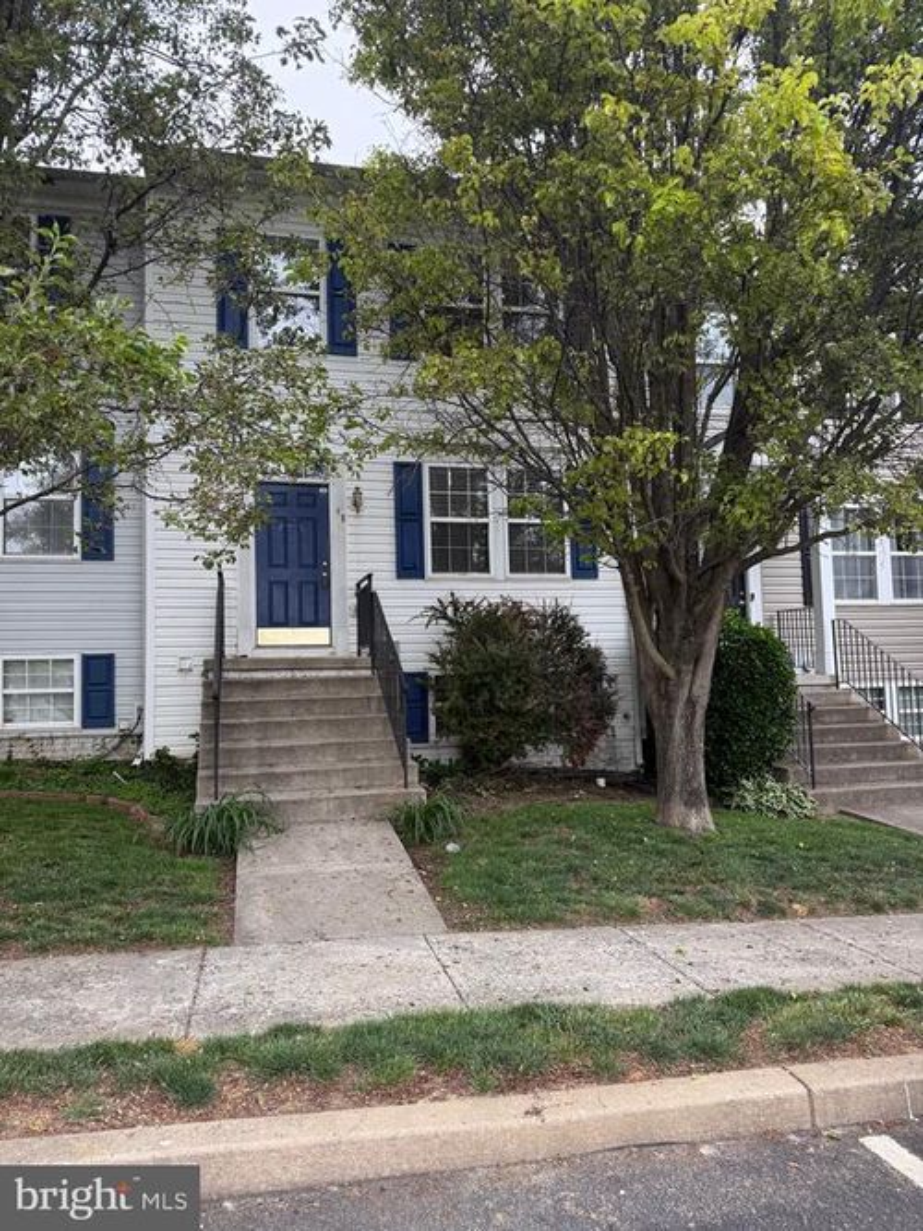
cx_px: 462
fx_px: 854
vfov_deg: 71.6
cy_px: 616
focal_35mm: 24
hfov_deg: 56.8
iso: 100
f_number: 1.78
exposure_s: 1/426
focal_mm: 6.76
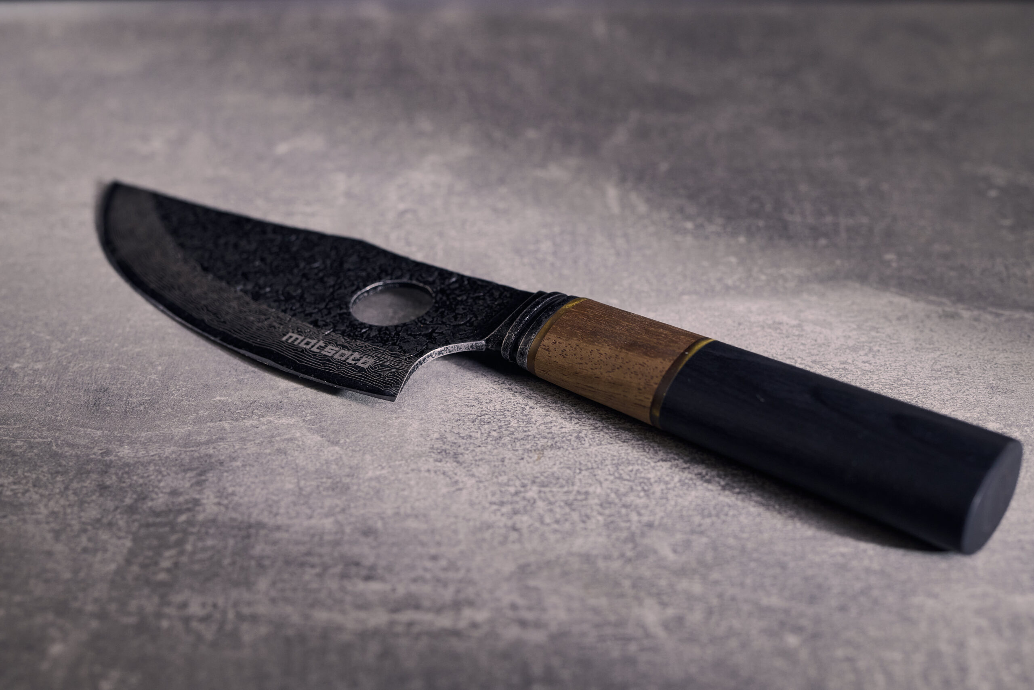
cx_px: 517
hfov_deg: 39.6
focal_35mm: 50
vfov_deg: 27.0
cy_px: 345
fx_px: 1436
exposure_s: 1/250
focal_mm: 50
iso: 500
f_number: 5.6
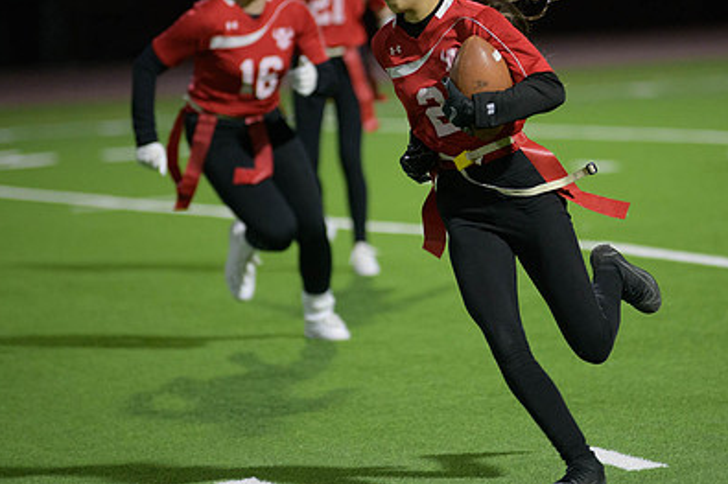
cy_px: 176
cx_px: 470
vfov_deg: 4.7
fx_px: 5943
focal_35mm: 294
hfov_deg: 7.0
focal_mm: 200
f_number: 2.8
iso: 3200
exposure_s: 1/640
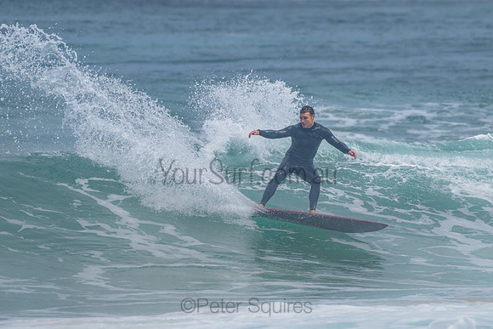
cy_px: 127
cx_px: 272
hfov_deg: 3.4
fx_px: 8392
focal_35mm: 613
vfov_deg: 2.2
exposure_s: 1/2000
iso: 200
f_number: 5.6
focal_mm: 500
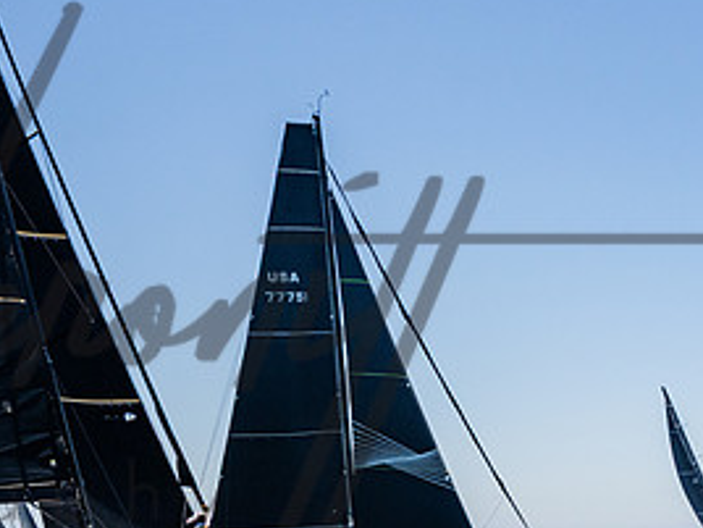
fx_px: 1686
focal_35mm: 83
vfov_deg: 17.4
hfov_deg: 23.5
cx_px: 415
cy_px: 507
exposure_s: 1/2500
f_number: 8
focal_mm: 28
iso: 500
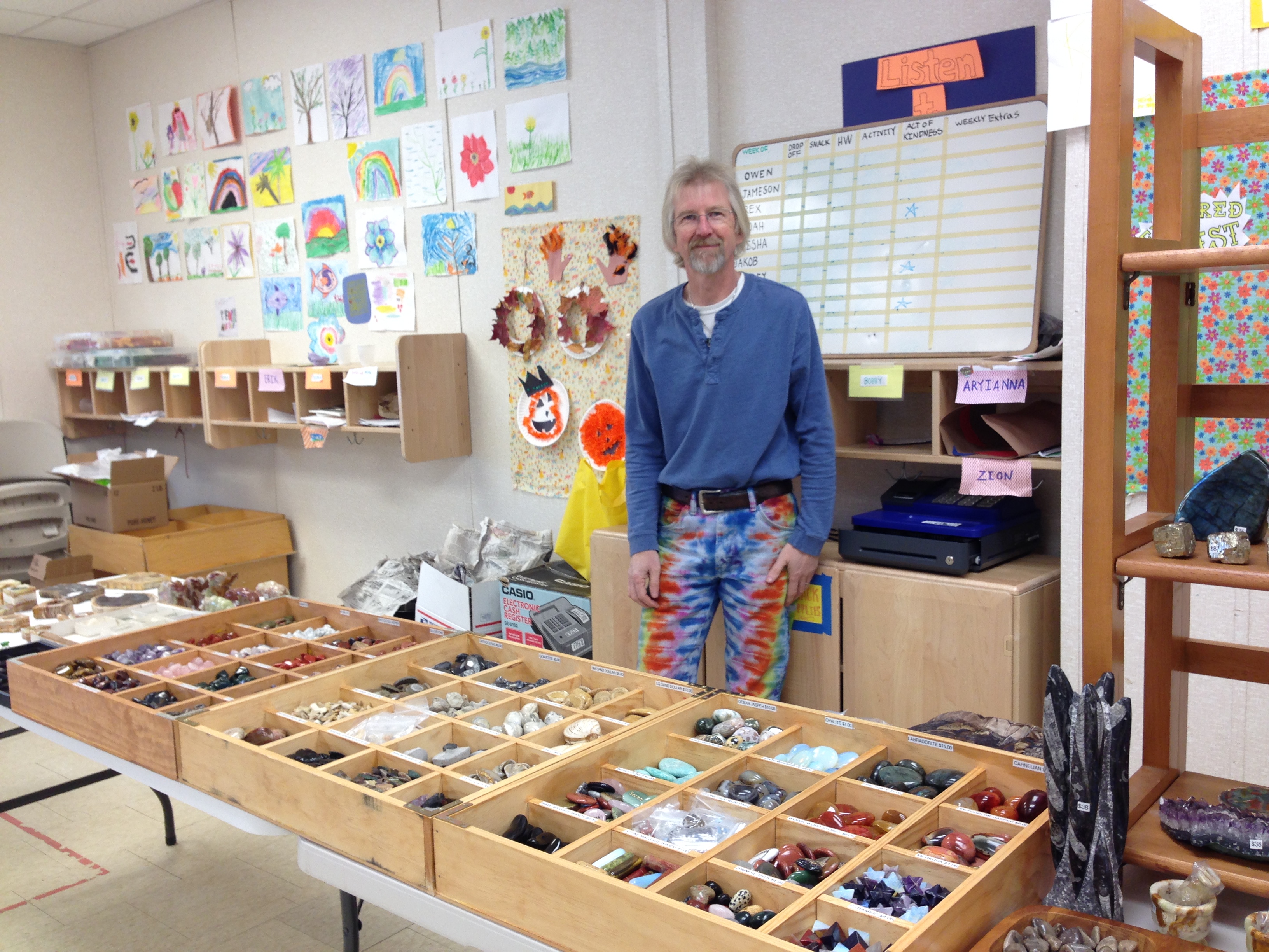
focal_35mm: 33
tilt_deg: -9.2
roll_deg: +1.3
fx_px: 1210
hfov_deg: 55.4
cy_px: 476
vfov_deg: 42.9
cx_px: 634
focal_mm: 4.12
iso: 50
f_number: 2.4
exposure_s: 1/30
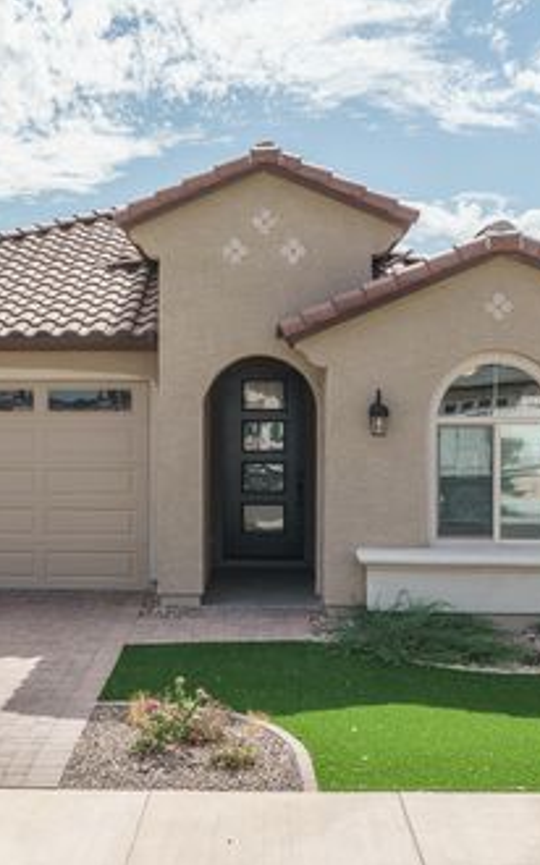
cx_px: 183
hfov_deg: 25.2
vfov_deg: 39.6
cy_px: 434
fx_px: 1202
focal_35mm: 51
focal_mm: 33
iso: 100
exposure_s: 1/125
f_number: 8
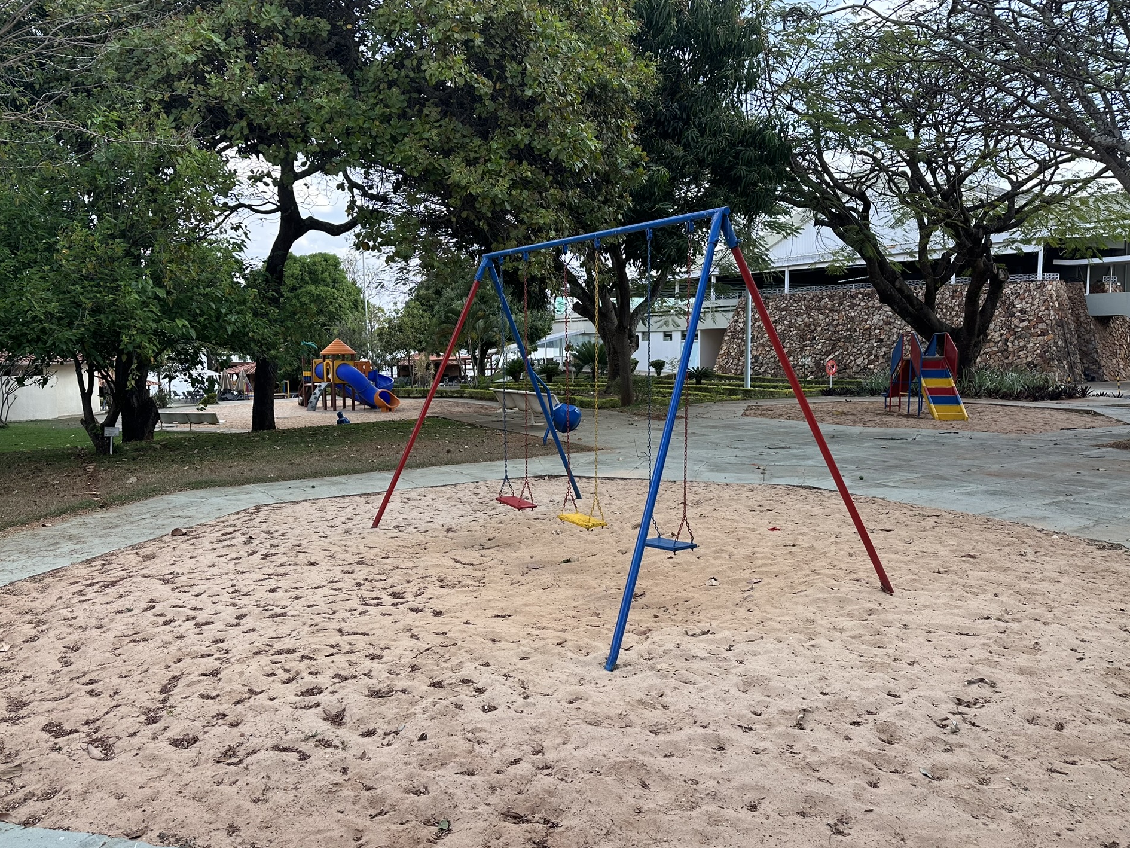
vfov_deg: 53.1
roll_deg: +0.1
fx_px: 849
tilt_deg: -5.0
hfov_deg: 67.3
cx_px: 563
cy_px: 437
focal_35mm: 26
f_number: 1.78
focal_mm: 6.86
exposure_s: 1/1029
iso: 80
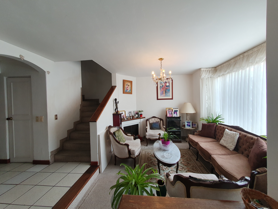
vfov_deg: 89.9
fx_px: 104
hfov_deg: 106.2
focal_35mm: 13
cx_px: 139
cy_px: 104
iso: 80
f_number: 2.2
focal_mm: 1.8
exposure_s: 1/60
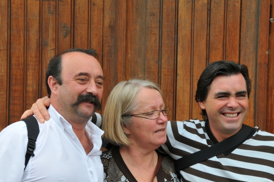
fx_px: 1232
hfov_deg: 12.7
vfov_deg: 8.5
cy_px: 102
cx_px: 151
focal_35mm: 162
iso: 200
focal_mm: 90
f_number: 6.7
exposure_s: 1/180
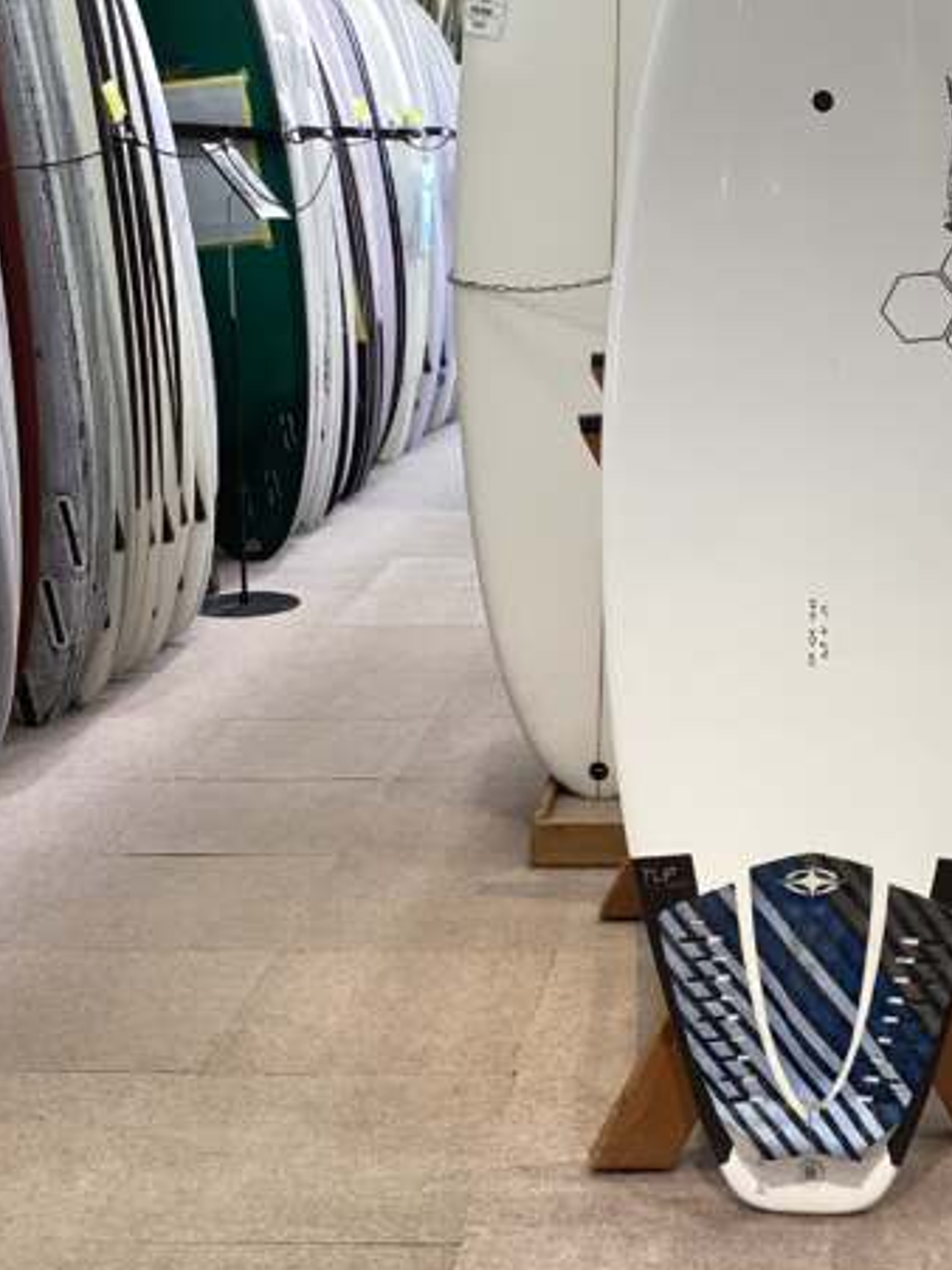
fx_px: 2018
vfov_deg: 34.8
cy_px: 493
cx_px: 817
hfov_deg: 25.9
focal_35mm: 55
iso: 100
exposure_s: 1/50
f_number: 2.4
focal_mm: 3.3
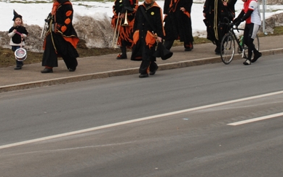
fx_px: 1242
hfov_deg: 13.0
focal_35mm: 161
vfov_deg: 8.1
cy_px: -32
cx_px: 148
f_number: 7.1
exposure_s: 1/200
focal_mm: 40
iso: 100
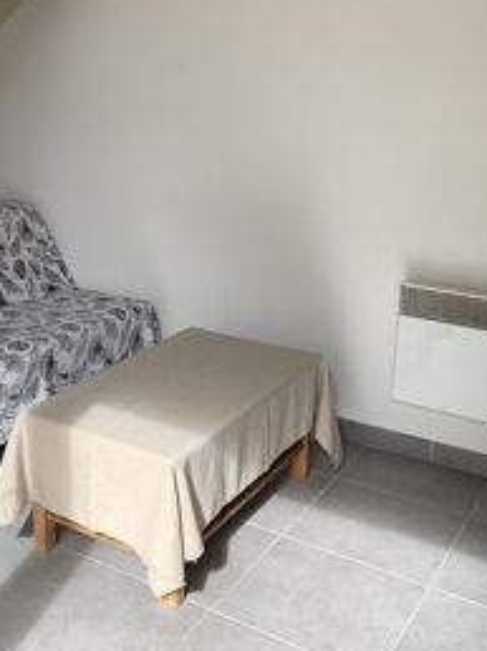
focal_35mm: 43
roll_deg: +0.5
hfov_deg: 32.9
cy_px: 238
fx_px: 808
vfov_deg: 43.5
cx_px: 119
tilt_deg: -10.9
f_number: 1.8
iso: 25
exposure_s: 1/306
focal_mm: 4.25
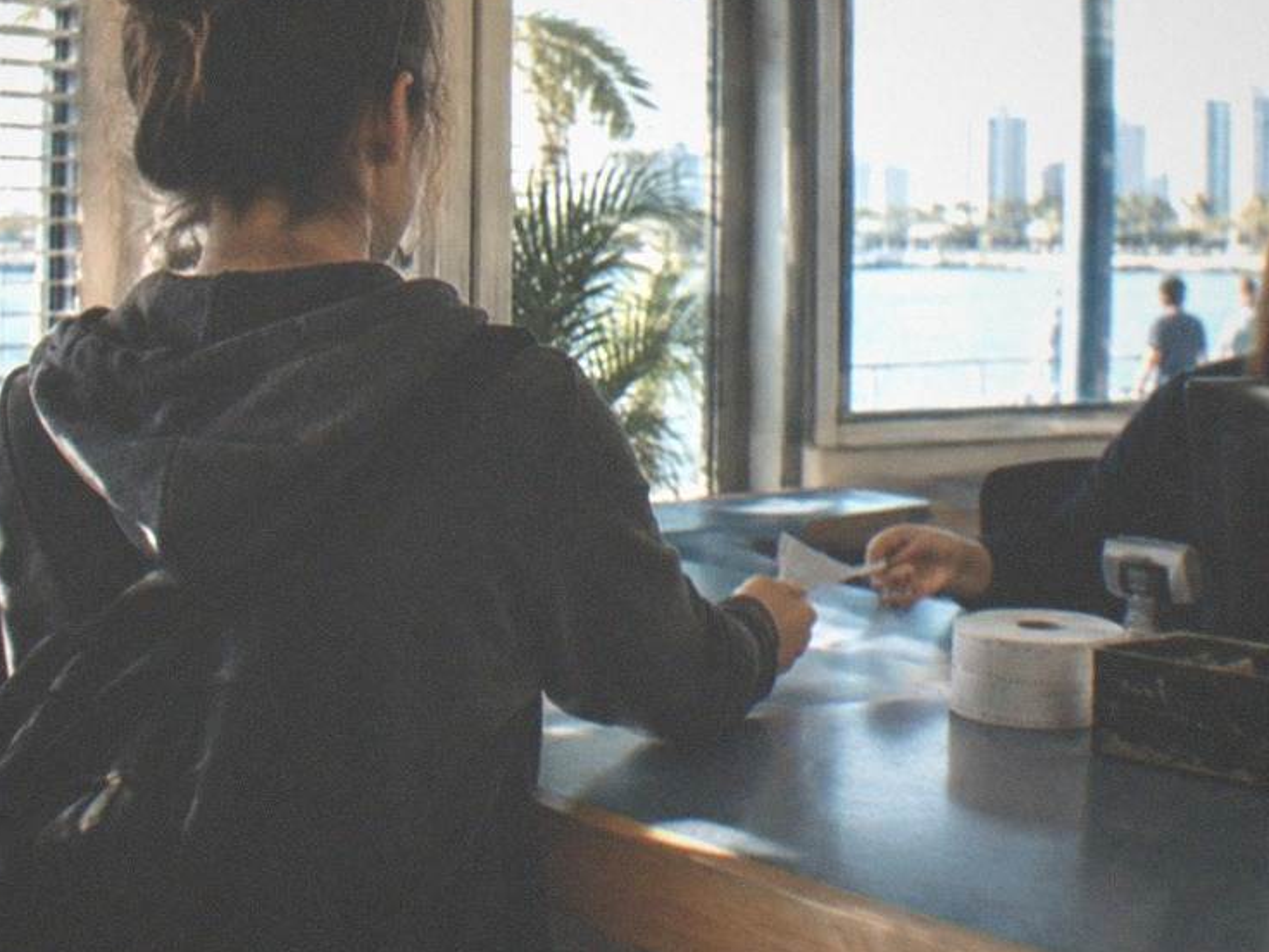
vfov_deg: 22.9
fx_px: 2346
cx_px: 421
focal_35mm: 64
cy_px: 385
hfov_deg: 30.0
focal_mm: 49
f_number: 5.6
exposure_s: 1/640
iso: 400
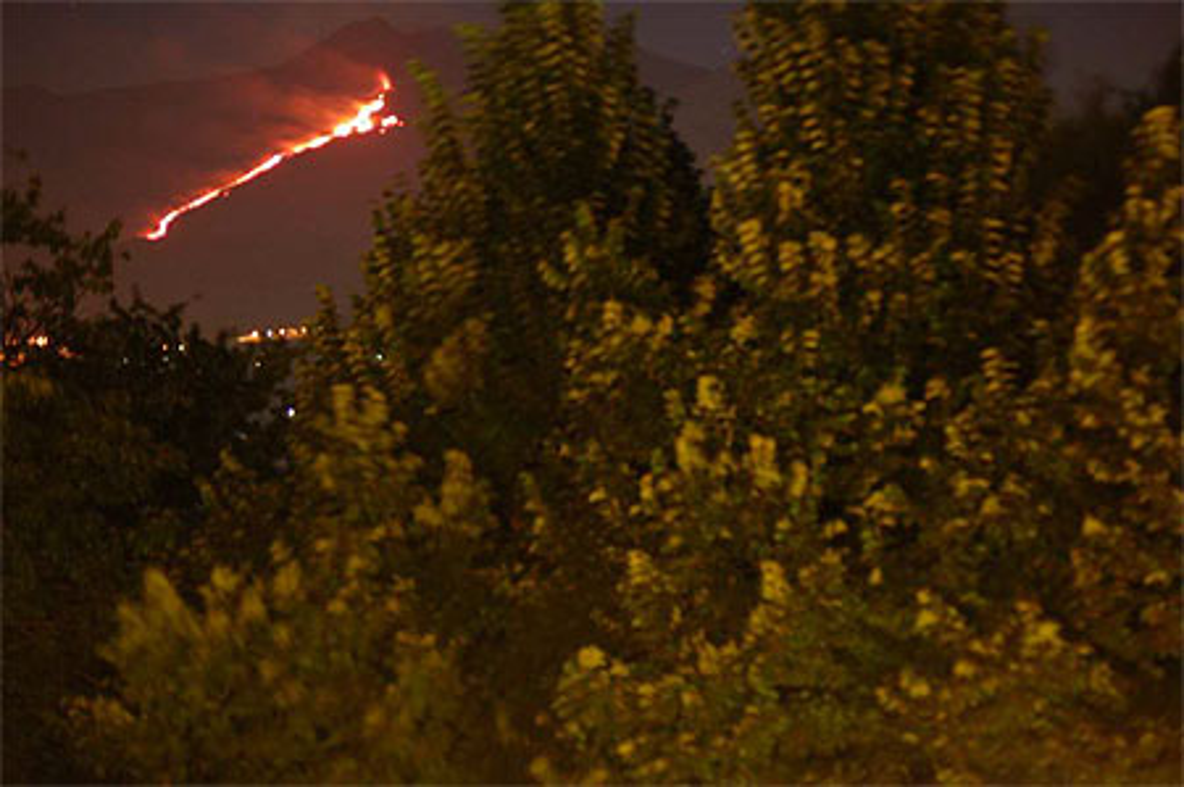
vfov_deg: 10.7
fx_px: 4189
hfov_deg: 16.1
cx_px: 592
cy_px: 394
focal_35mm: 128
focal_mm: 85
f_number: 4.8
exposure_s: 10
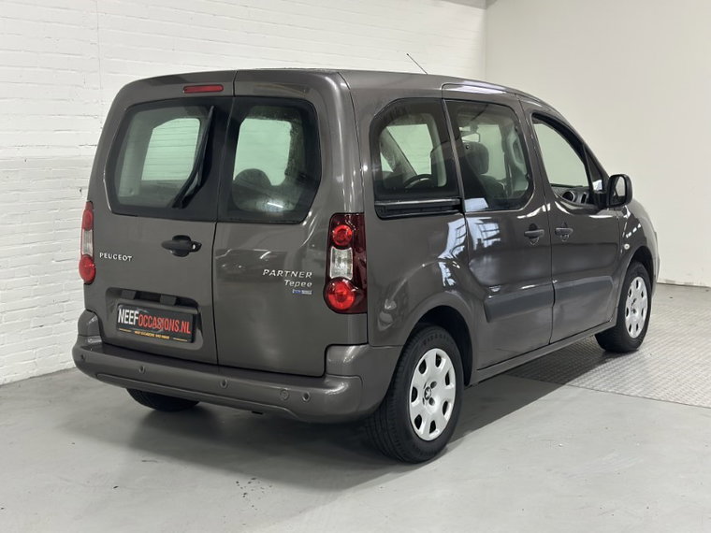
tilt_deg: -7.1
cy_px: 266
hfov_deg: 39.7
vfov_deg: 30.3
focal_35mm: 48
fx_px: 986
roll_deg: +0.5
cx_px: 356
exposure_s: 1/33
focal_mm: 6.86
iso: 320
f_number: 1.78
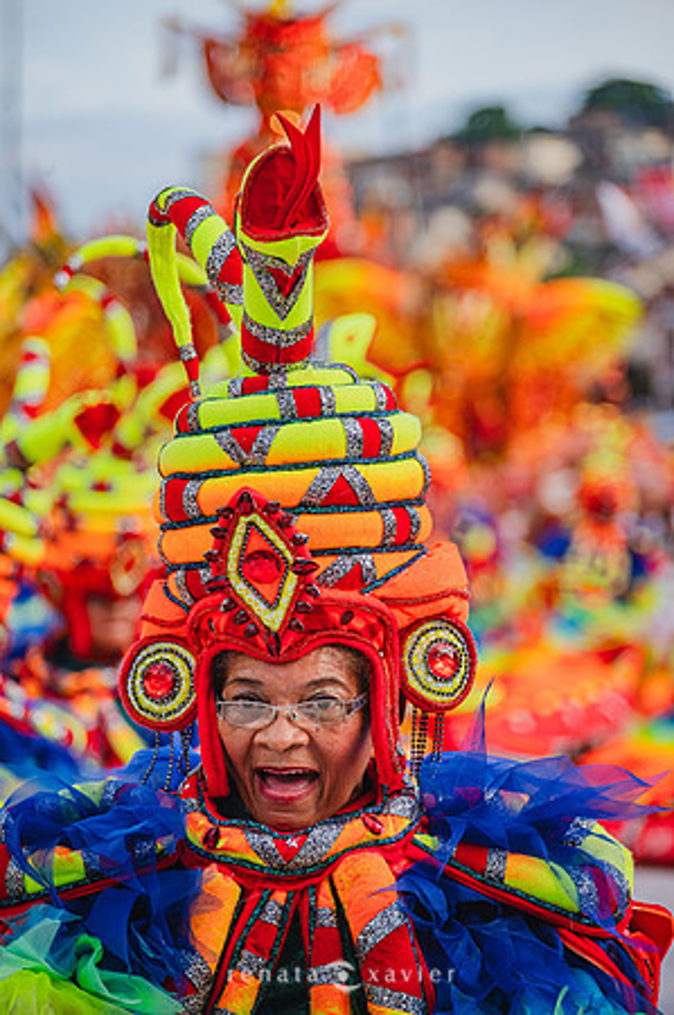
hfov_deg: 7.6
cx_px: 337
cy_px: 508
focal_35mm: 180
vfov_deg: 11.4
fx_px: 5066
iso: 640
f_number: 5.6
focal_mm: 180
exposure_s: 1/1600
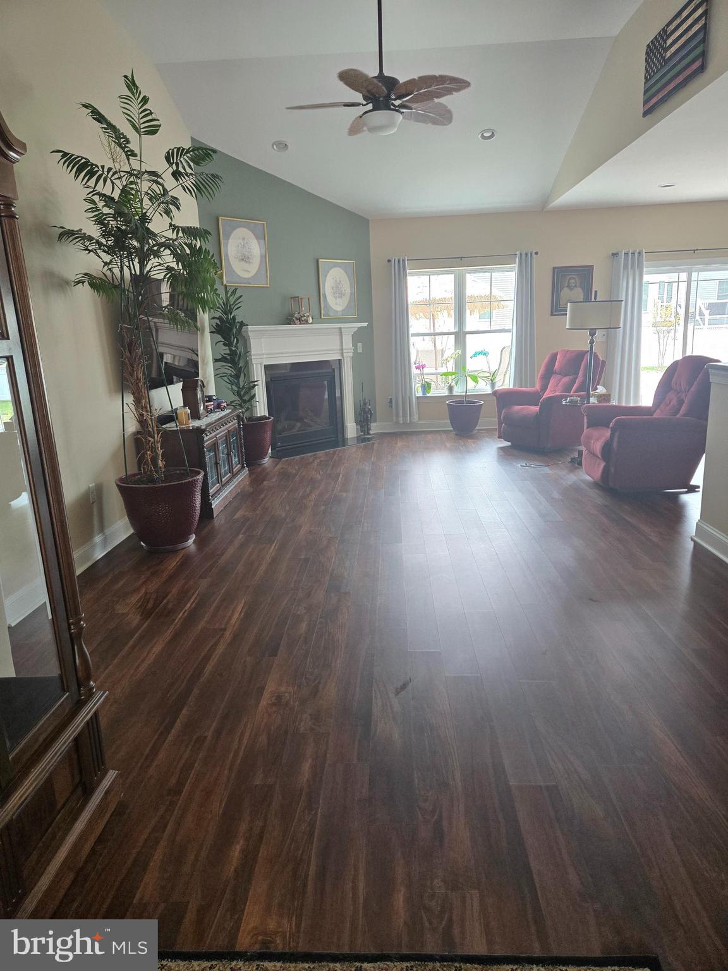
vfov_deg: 73.9
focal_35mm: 23
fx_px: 645
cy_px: 486
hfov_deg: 58.9
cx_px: 364
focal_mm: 5.4
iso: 200
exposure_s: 1/180
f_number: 1.8
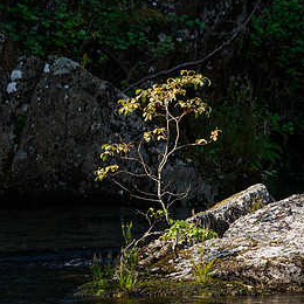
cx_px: 16
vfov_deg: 2.7
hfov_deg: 2.7
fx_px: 6488
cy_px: 88
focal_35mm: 653
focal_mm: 150
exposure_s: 1/250
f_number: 7.1
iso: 200
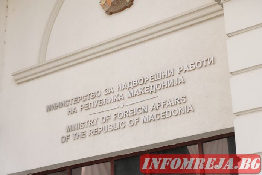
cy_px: 88
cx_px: 131
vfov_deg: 18.2
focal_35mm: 75
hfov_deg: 27.0
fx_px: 546
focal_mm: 50
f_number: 5.6
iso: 400
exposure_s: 1/350
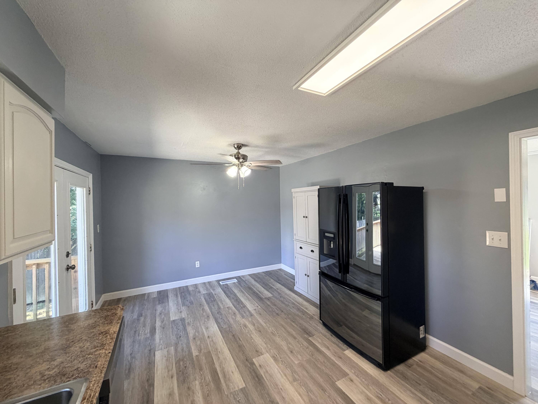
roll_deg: +0.7
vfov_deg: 85.7
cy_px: 202
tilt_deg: +0.1
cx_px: 269
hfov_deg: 102.1
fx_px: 218
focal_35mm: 14
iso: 250
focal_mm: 2.22
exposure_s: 1/120
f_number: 2.2
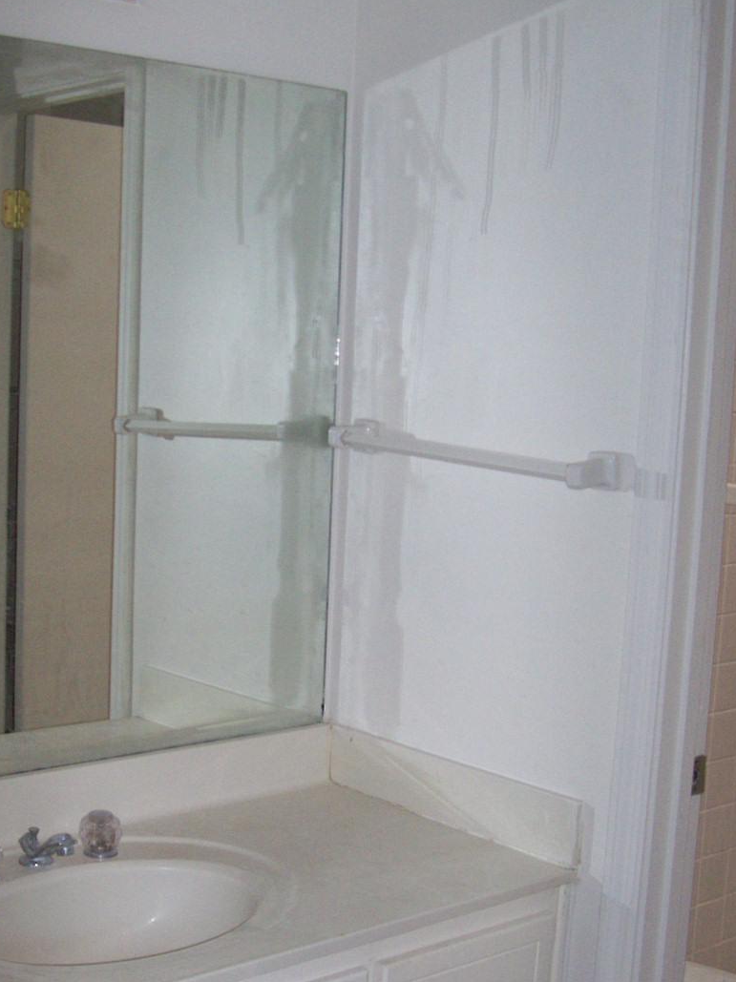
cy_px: 587
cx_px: 249
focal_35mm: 55
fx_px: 1560
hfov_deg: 26.4
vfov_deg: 34.8
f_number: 2.7
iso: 140
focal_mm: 5.6
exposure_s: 1/112
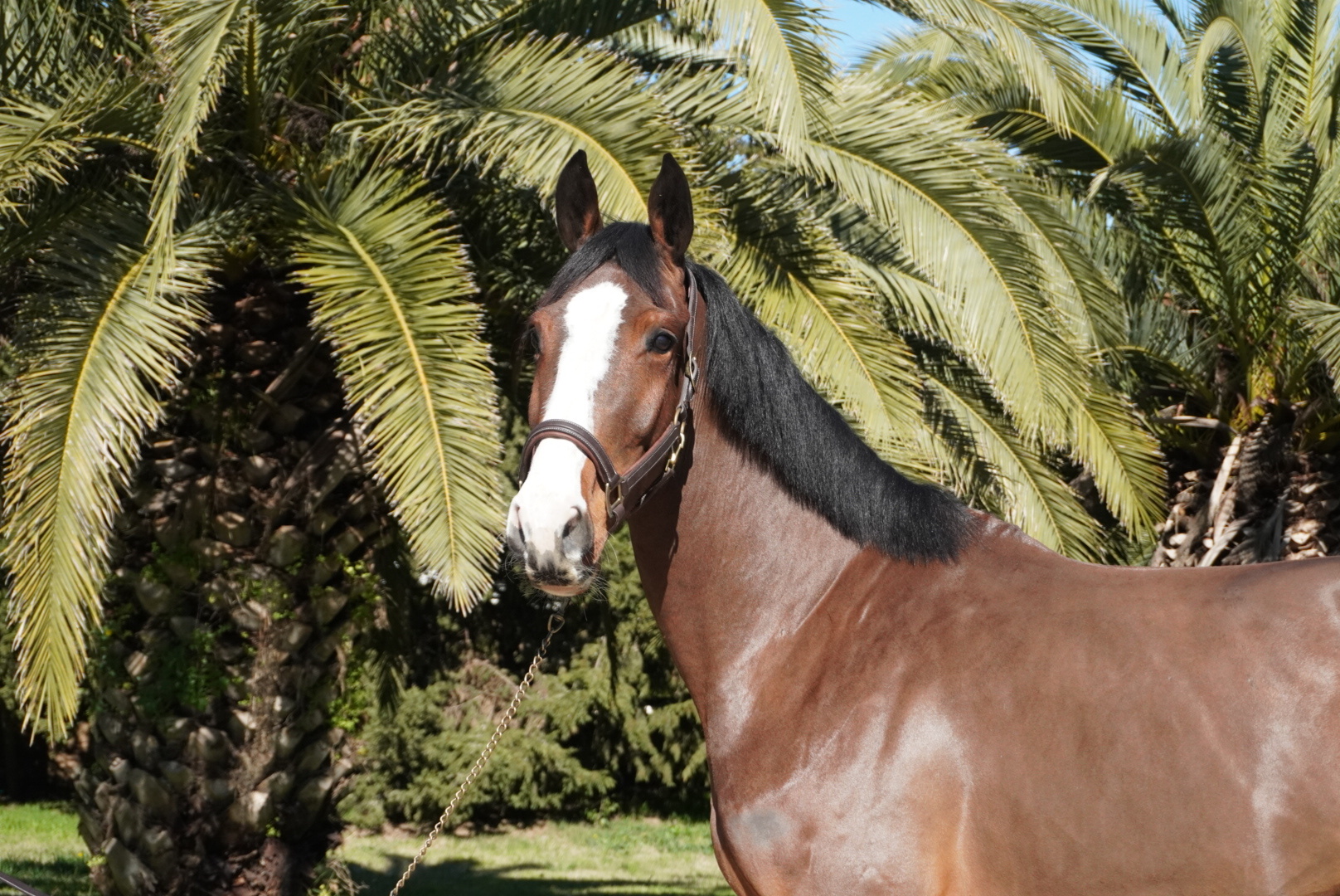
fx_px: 2626
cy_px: 448
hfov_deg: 28.6
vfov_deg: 19.4
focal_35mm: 70
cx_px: 670
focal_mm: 47
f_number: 5.6
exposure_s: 1/4000
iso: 1250
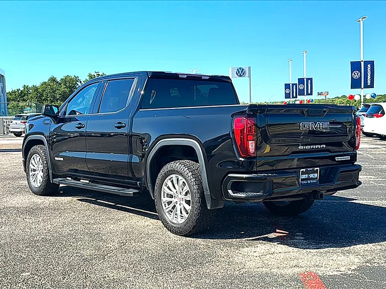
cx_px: 193
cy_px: 144
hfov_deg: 49.0
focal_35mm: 38
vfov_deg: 37.7
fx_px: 424
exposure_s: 1/3077
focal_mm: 6.86
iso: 80
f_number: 1.78
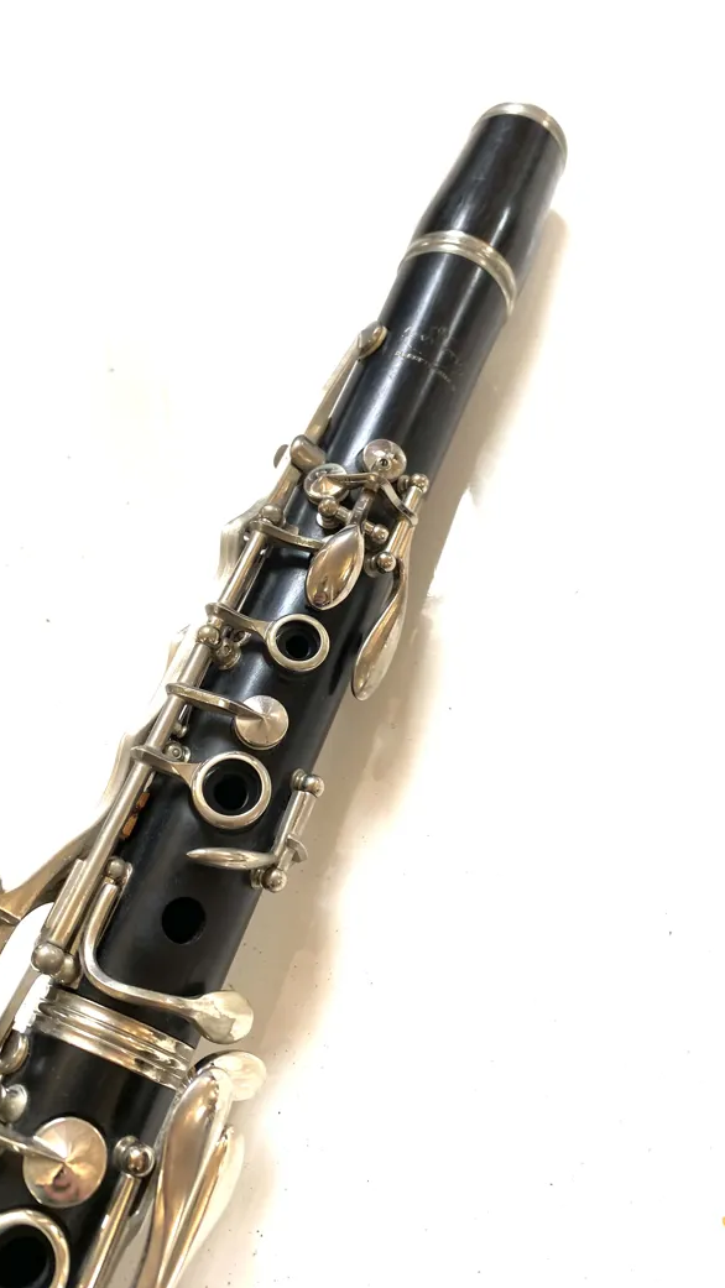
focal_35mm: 29
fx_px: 991
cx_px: 328
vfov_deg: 66.1
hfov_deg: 40.2
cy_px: 643
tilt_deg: -62.9
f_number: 1.8
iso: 40
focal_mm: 4.25
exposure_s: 1/100
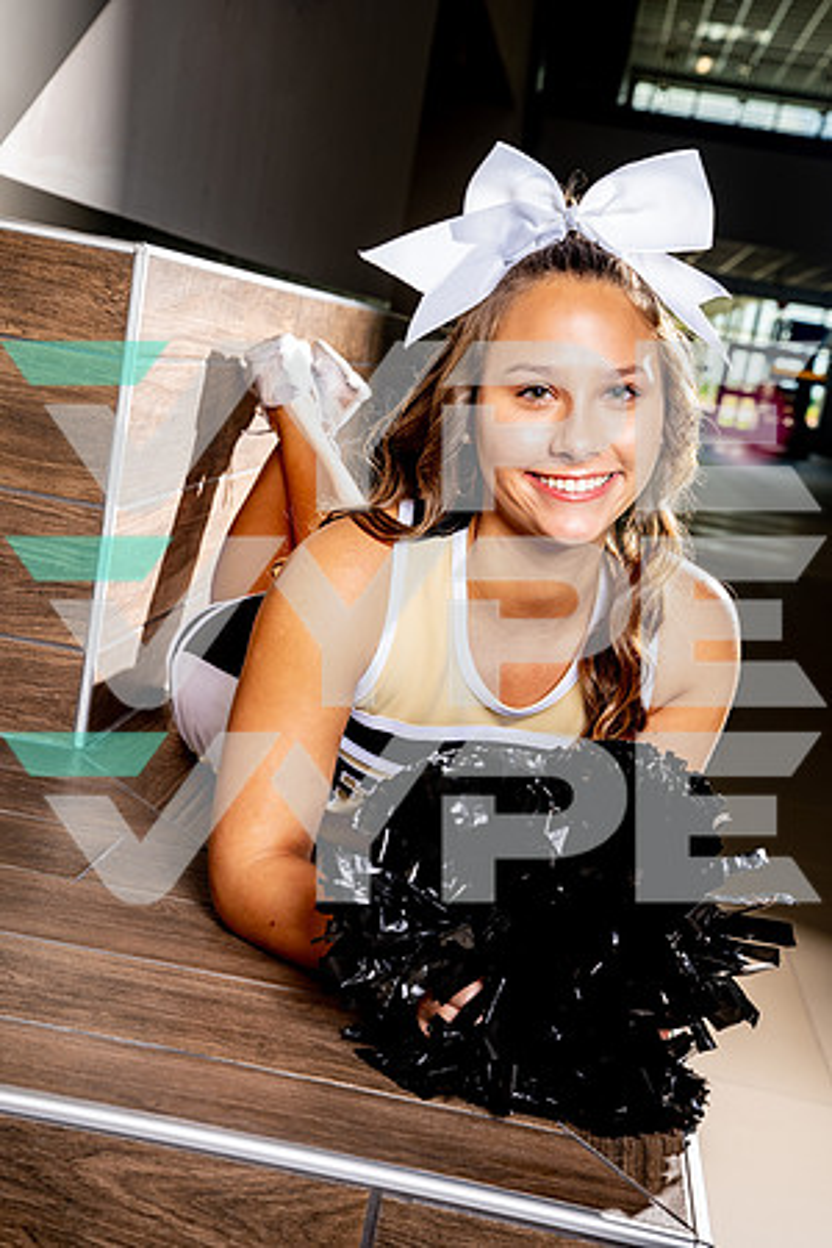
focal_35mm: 52
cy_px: 624
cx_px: 416
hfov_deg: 26.0
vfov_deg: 38.2
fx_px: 1803
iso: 200
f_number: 6.3
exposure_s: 1/200
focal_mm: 52
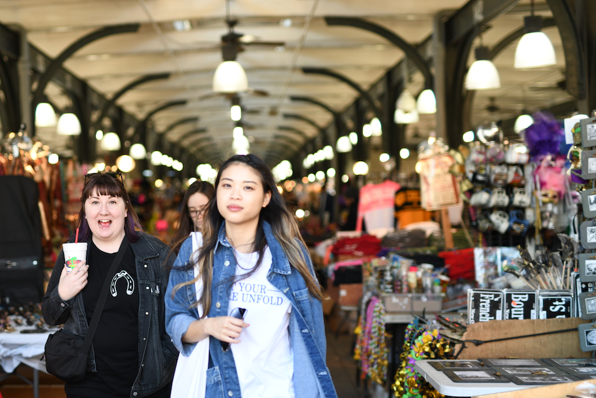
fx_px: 1109
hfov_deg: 29.9
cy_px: 206
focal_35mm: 67
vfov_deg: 20.3
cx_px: 215
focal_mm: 50
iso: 250
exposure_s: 1/500
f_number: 2
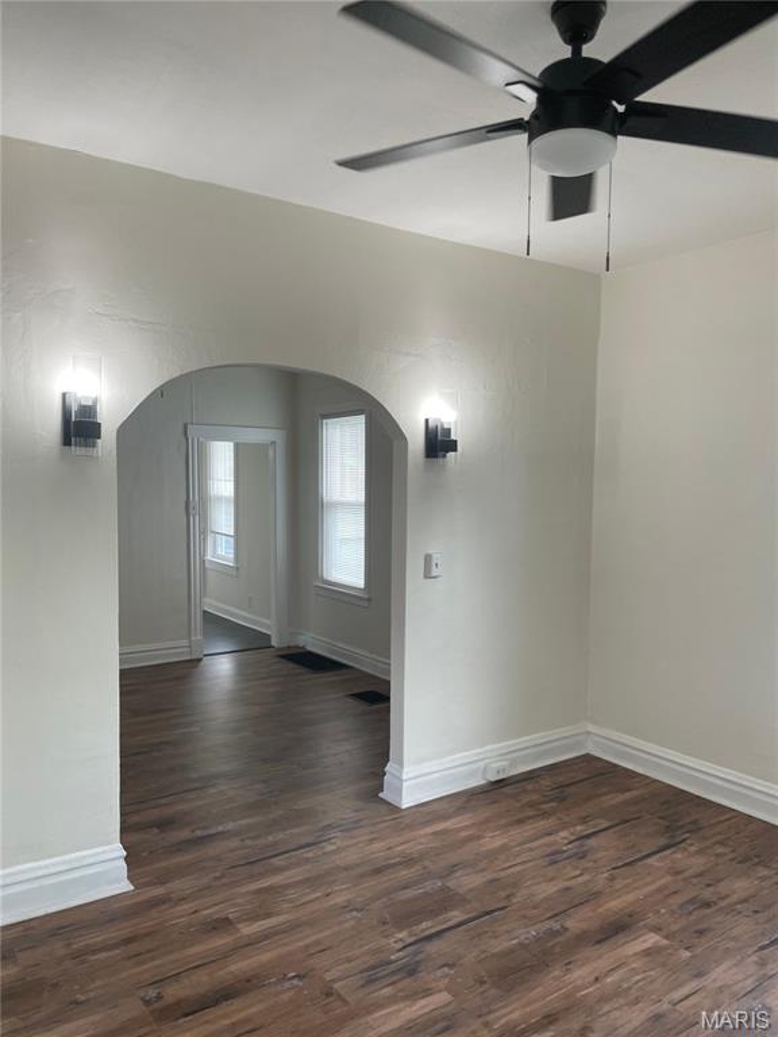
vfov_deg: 67.3
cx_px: 389
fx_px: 779
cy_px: 518
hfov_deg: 53.1
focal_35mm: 26
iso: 100
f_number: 1.6
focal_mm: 4.2
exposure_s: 1/120
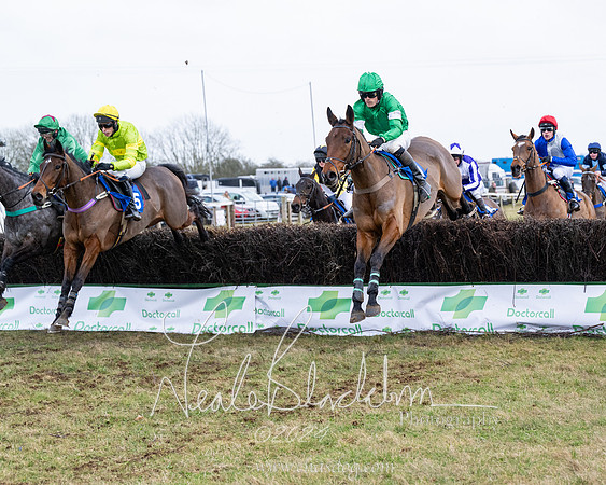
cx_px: 401
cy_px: 267
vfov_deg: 17.7
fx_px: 1558
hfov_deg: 21.9
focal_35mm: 87
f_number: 4
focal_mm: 70
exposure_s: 1/1000
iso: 800
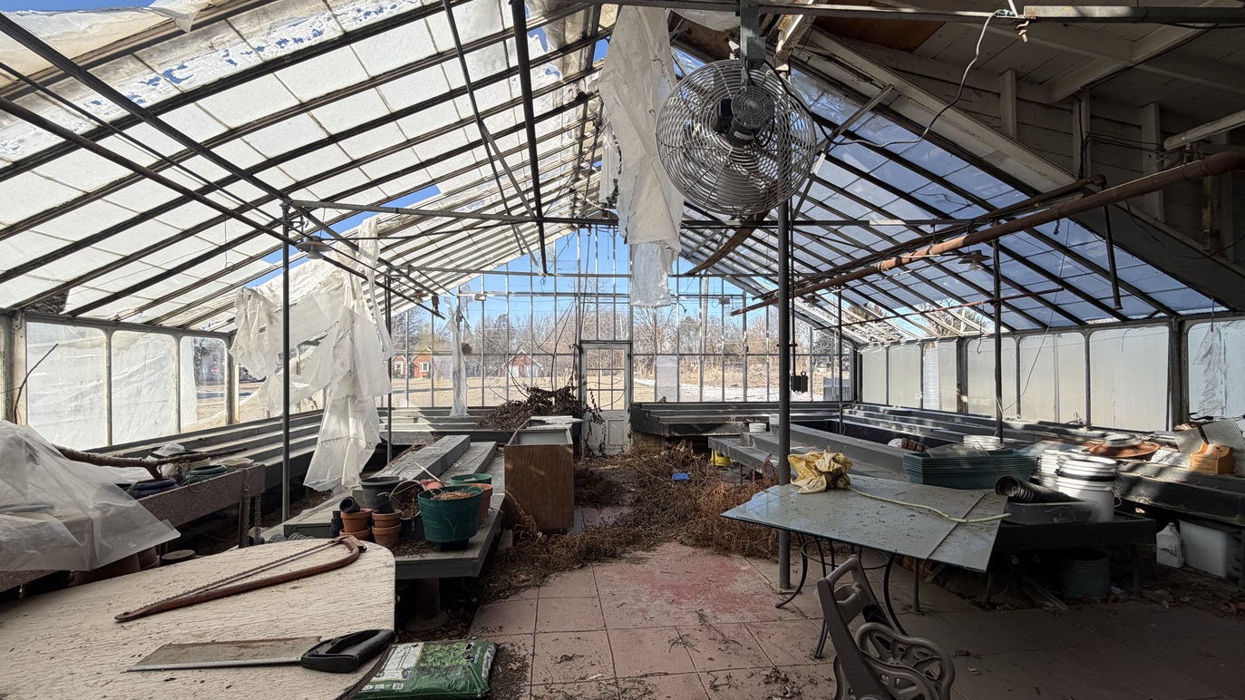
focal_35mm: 16
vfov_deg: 67.1
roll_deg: +0.0
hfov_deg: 99.4
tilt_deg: +1.4
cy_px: 361
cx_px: 609
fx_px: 528
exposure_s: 1/770
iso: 40
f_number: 2.2
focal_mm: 2.22
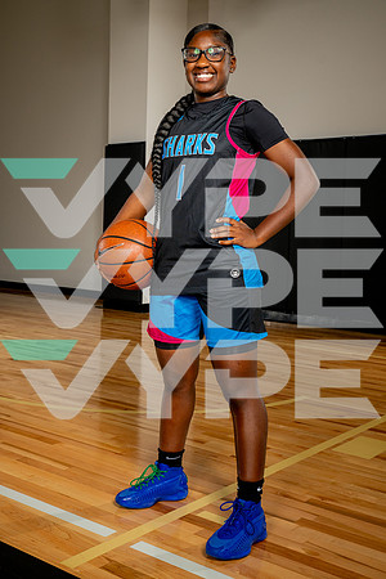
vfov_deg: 44.5
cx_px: 193
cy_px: 290
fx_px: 708
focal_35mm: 44
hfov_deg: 30.5
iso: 250
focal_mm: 44
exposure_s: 1/500
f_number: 8
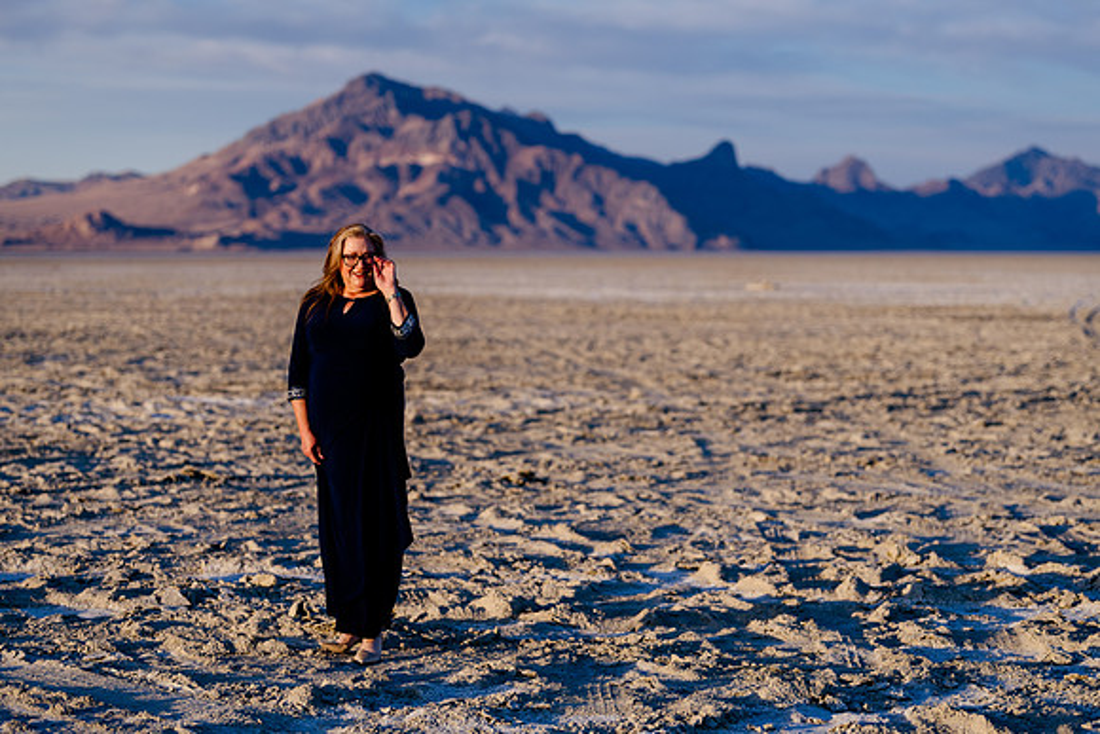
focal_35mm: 112
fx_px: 3434
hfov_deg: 18.2
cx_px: 549
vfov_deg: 12.2
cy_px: 349
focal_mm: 100
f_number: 2.8
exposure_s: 1/2500
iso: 200
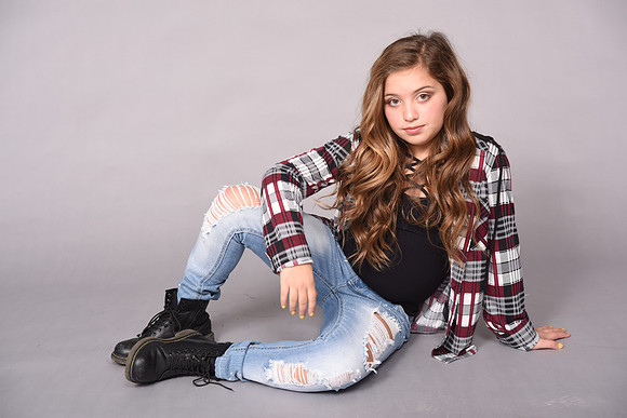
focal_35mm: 55
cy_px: 209
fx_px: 958
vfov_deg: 24.6
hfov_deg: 36.2
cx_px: 314
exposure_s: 1/200
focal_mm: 55
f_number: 10
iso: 400
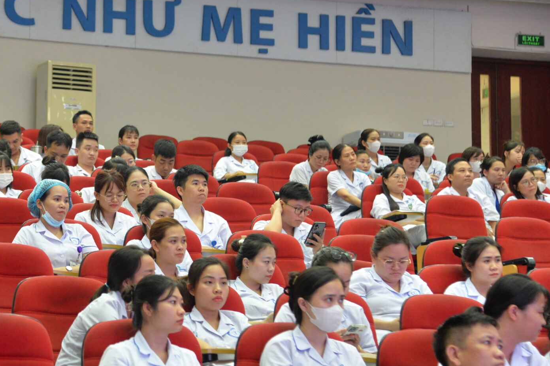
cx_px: 54
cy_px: 180
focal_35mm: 114
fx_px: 1742
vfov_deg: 12.0
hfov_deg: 17.7
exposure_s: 1/80
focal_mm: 62
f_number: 4
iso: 1600
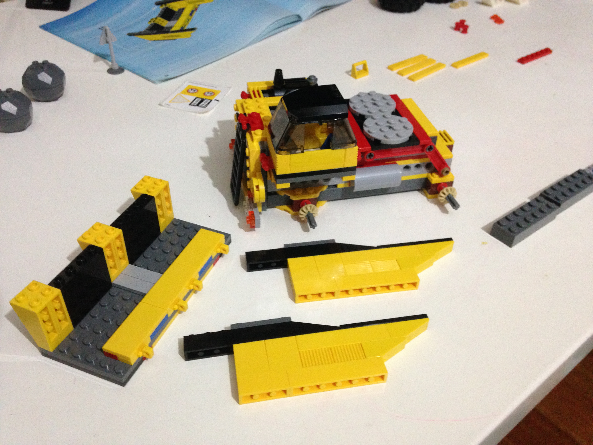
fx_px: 565
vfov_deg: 42.9
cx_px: 296
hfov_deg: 55.4
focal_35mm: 33
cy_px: 222
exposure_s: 1/17
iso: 400
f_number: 2.4
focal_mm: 4.12
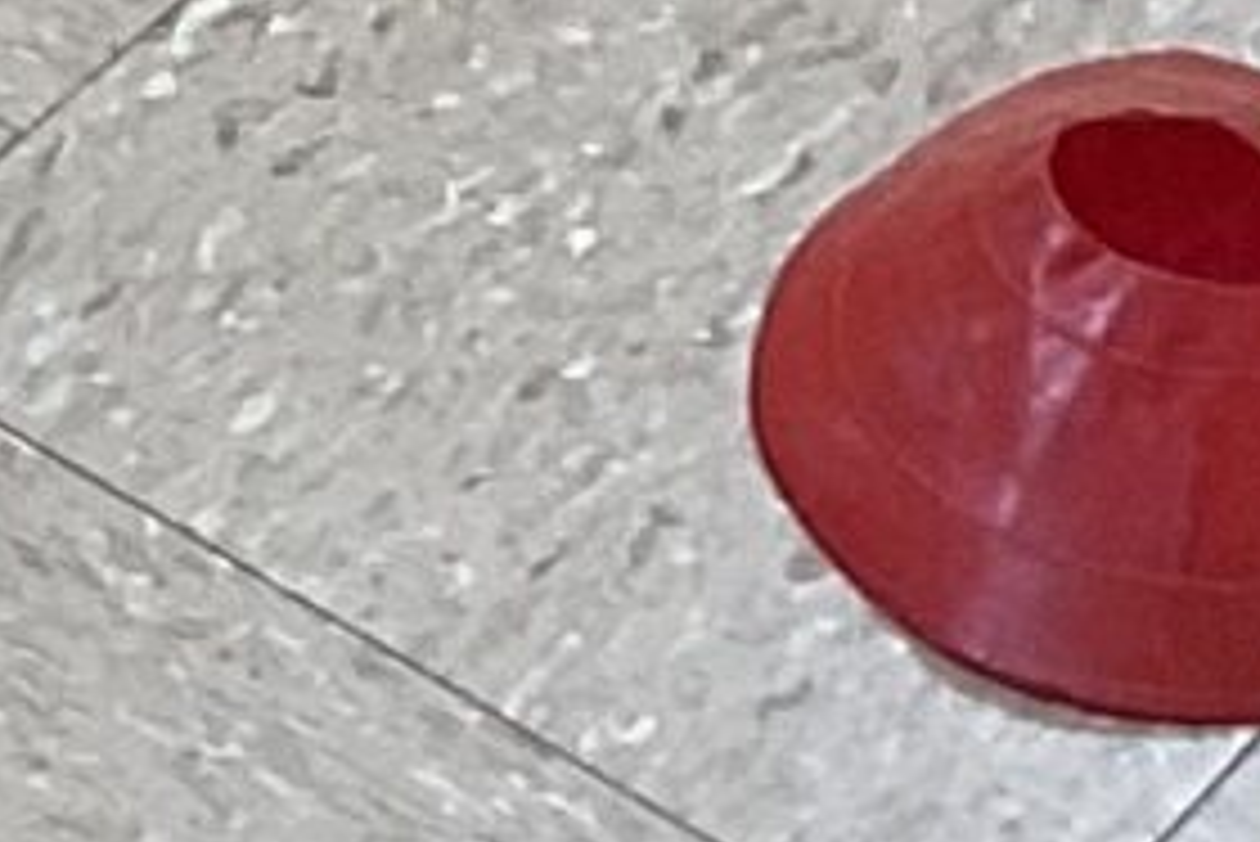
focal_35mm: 295
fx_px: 10330
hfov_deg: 7.0
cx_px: 747
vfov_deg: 3.8
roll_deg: +0.2
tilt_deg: -16.8
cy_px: -4404
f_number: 2.4
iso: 50
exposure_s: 1/50
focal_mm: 3.3
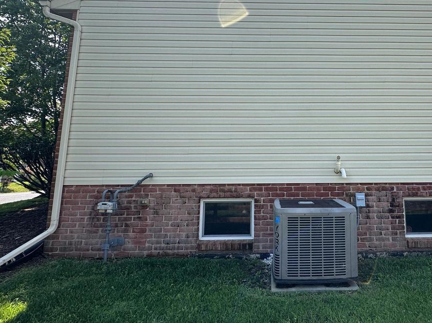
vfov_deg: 58.3
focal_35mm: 23
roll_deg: +0.5
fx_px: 287
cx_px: 289
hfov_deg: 71.7
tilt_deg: +9.7
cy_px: 127
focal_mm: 2.22
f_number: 2.2
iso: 40
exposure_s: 1/796
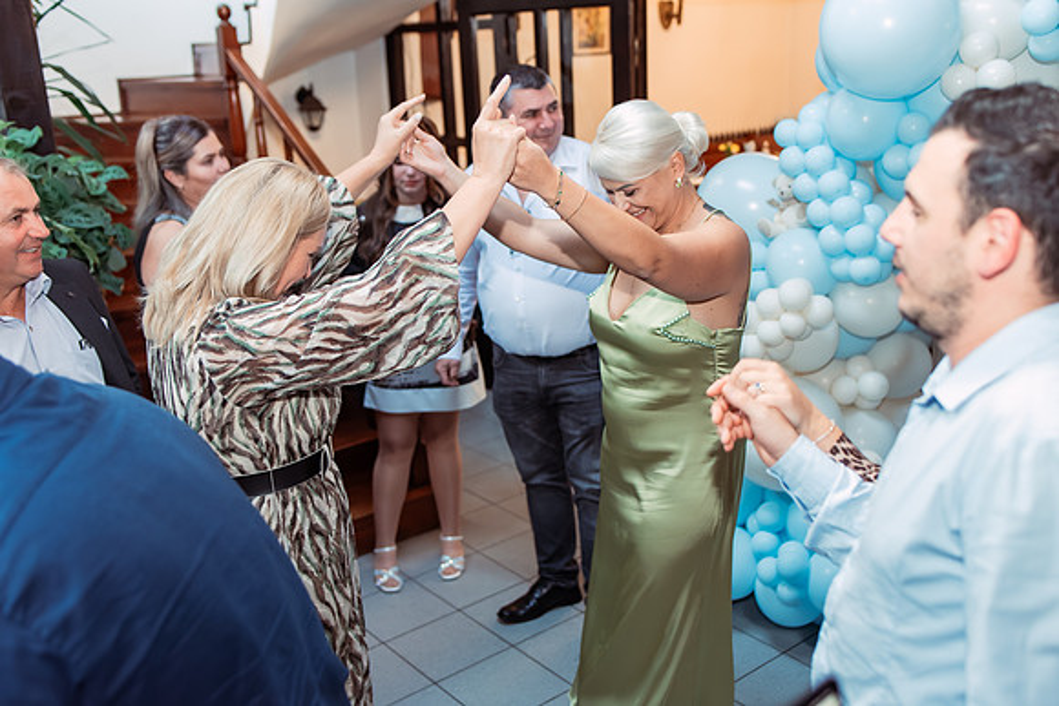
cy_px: 353
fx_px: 1030
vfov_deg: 37.9
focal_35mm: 35
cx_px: 530
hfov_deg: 54.4
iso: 1000
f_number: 2.8
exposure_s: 1/200
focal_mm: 35
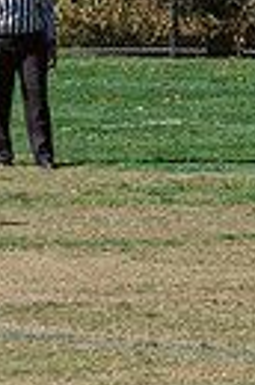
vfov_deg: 2.9
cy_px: 56
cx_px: 594
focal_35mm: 713
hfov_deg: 1.9
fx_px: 7616
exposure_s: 1/800
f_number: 7.1
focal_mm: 122
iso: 250
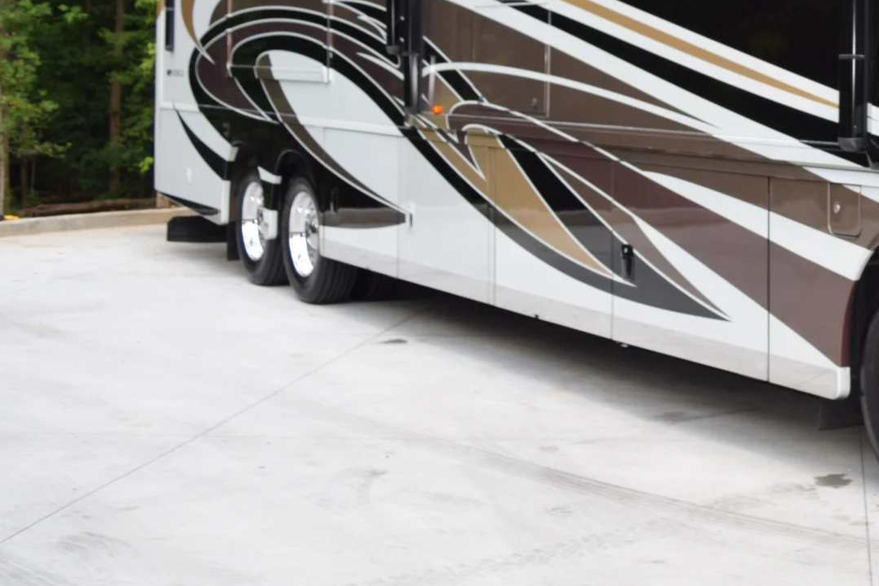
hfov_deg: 26.1
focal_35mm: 71
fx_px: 1733
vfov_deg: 18.8
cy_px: 27
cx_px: 989
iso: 280
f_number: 5.6
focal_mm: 20
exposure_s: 1/125
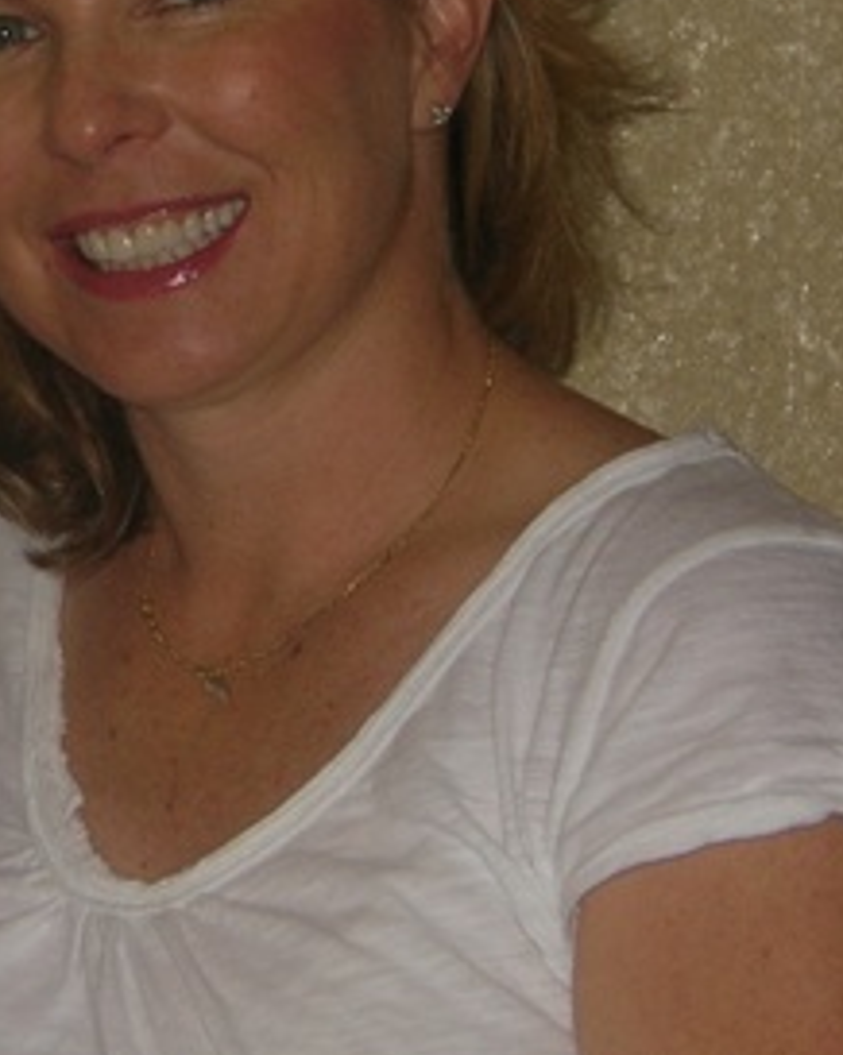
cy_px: 307
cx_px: 54
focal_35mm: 197
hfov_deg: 7.8
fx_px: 6151
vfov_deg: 9.8
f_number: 3.4
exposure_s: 1/120
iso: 50
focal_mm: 14.2
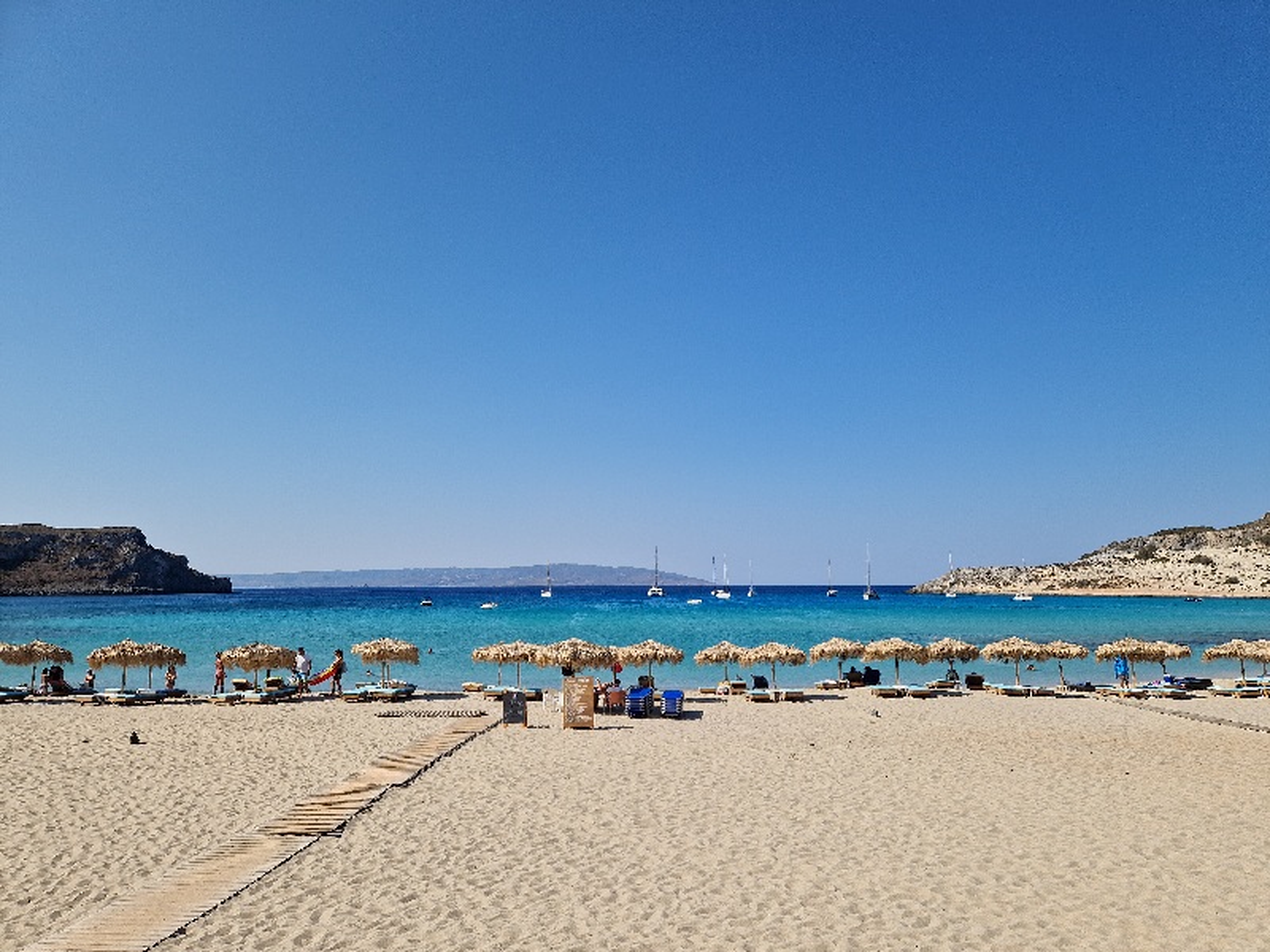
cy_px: 476
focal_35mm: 23
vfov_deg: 58.9
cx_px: 635
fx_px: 844
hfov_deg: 73.9
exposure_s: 1/3333
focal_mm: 5.4
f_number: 1.8
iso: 50
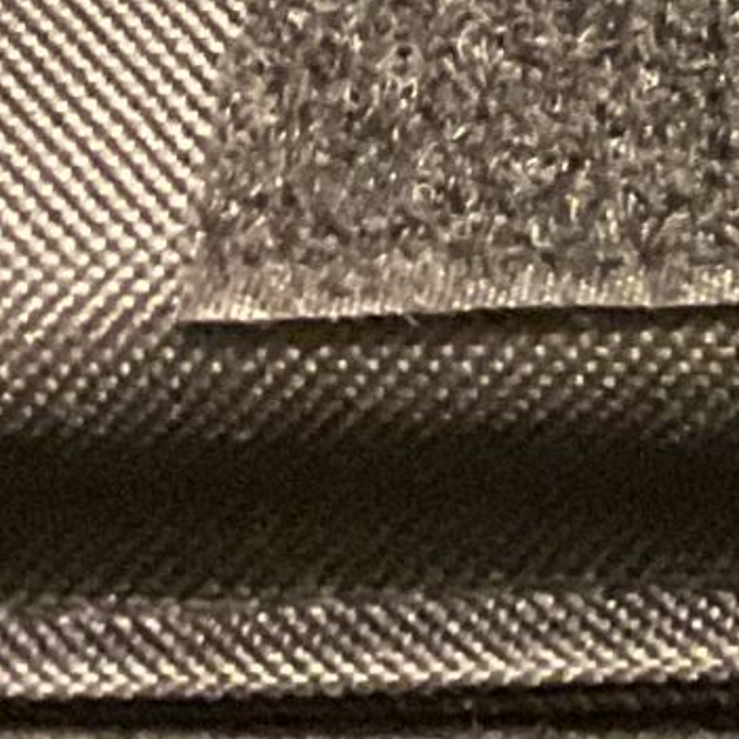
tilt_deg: -44.3
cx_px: 1937
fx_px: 4517
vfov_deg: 7.5
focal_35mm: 187
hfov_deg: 8.4
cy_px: -1872
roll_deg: +3.1
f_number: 1.8
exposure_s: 1/30
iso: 500
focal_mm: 3
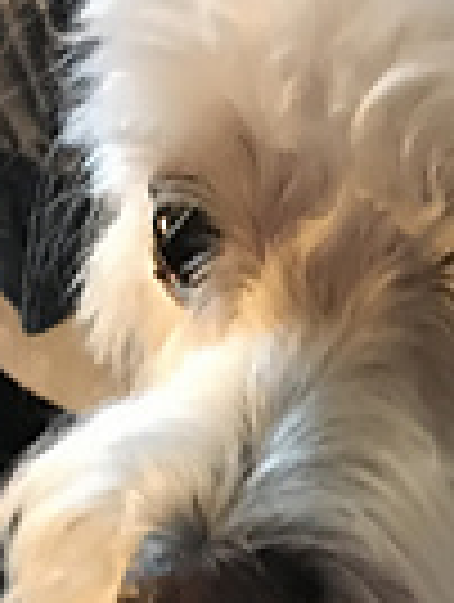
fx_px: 1883
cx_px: 733
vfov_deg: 17.6
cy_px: 650
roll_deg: +12.5
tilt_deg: -40.9
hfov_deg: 12.8
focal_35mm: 108
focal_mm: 4.15
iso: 320
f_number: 2.2
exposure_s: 1/15
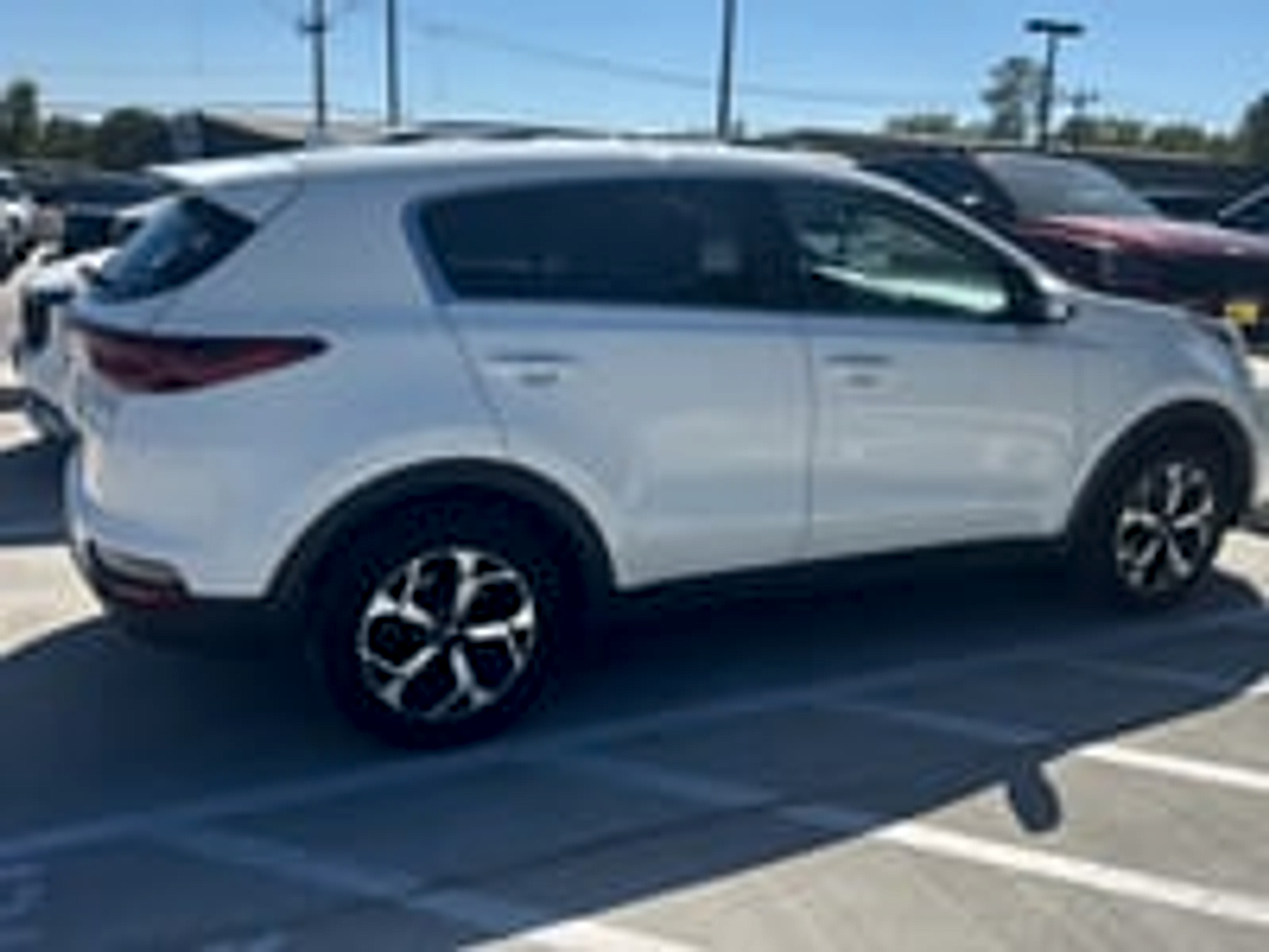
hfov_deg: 69.4
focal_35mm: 25
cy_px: 476
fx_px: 916
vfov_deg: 54.9
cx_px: 634
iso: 80
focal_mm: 6.76
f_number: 1.78
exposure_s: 1/5556
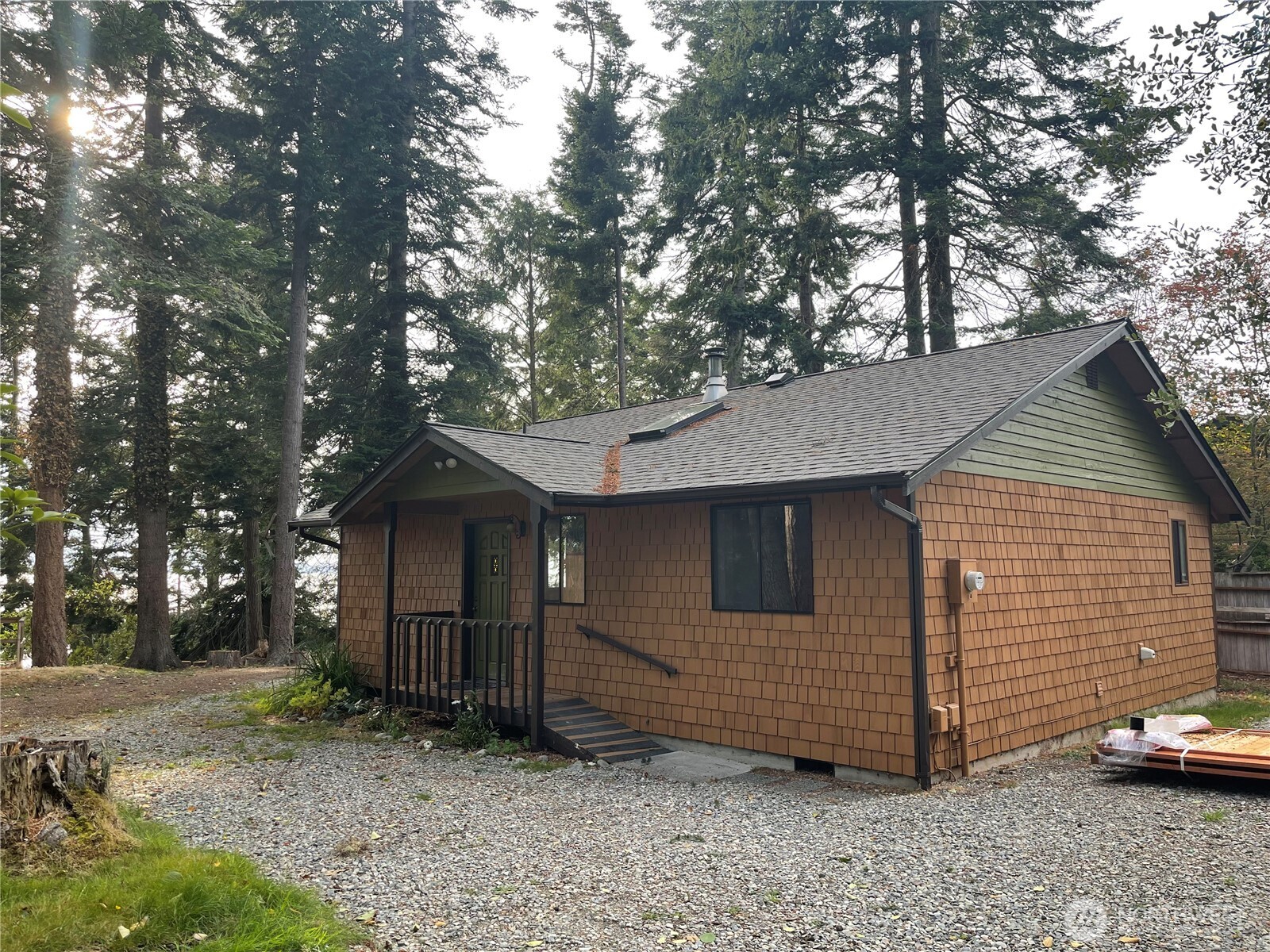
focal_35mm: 25
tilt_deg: +4.7
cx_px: 635
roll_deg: +0.6
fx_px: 917
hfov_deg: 69.4
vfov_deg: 54.9
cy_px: 476
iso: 32
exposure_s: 1/305
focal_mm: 5.1
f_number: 1.6
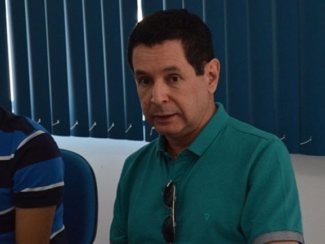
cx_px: 178
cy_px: 121
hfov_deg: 21.6
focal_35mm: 91
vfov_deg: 16.3
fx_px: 850
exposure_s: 1/100
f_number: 5.6
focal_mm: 55
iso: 800
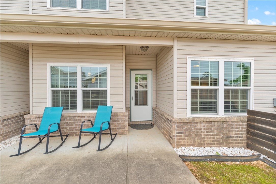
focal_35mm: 14
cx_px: 138
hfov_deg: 104.3
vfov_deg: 81.2
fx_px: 107
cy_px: 92
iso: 100
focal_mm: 14
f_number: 2.8
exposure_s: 1/200
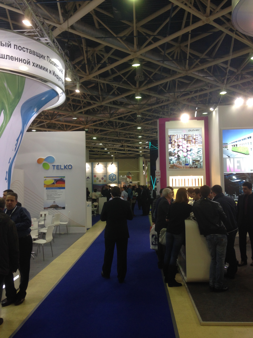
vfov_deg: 55.4
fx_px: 322
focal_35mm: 33
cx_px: 126
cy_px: 169
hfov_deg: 42.9
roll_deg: +1.0
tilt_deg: +4.6
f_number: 2.4
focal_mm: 4.12
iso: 64
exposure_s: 1/60
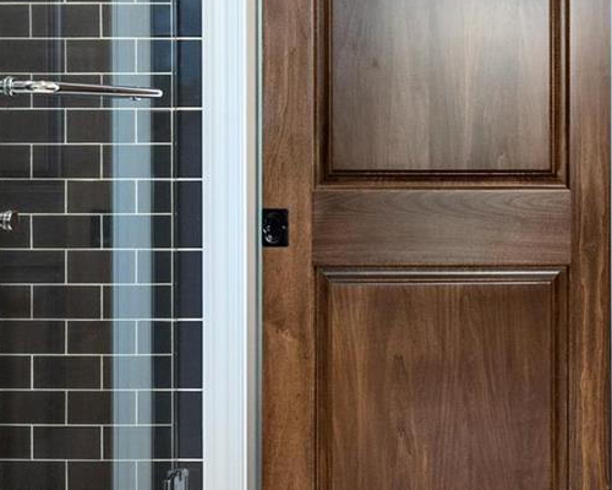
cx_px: 562
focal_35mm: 54
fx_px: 978
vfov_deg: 27.6
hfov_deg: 32.8
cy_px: 111
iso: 400
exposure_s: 1/4
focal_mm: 9
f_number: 8
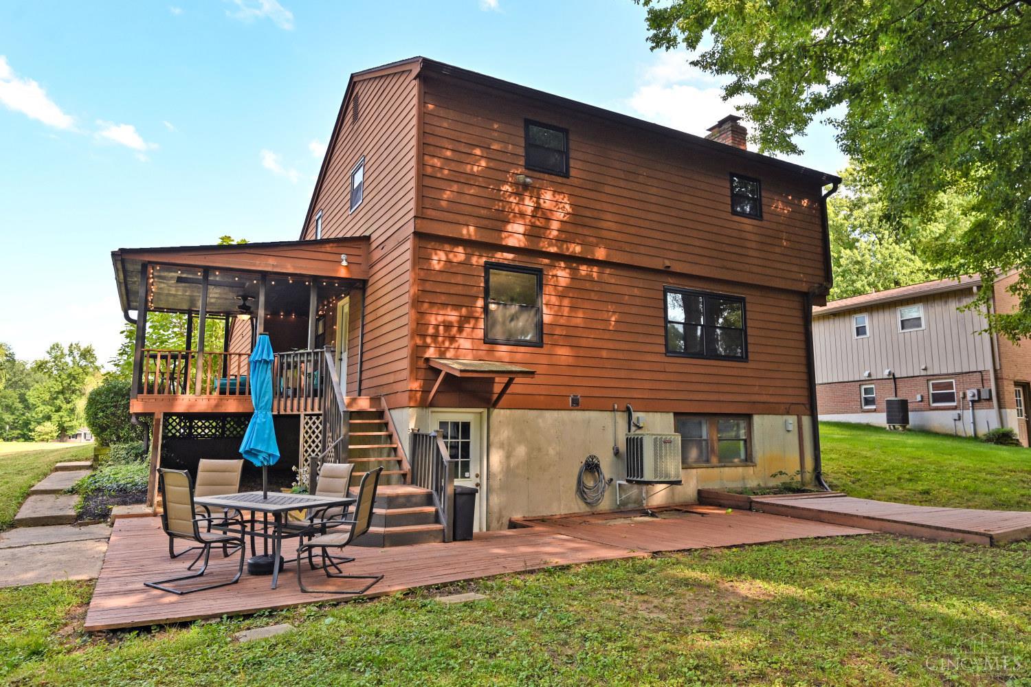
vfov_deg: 57.2
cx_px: 516
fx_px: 630
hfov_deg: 78.6
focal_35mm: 22
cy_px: 344
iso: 200
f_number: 5
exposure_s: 1/250
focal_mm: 22
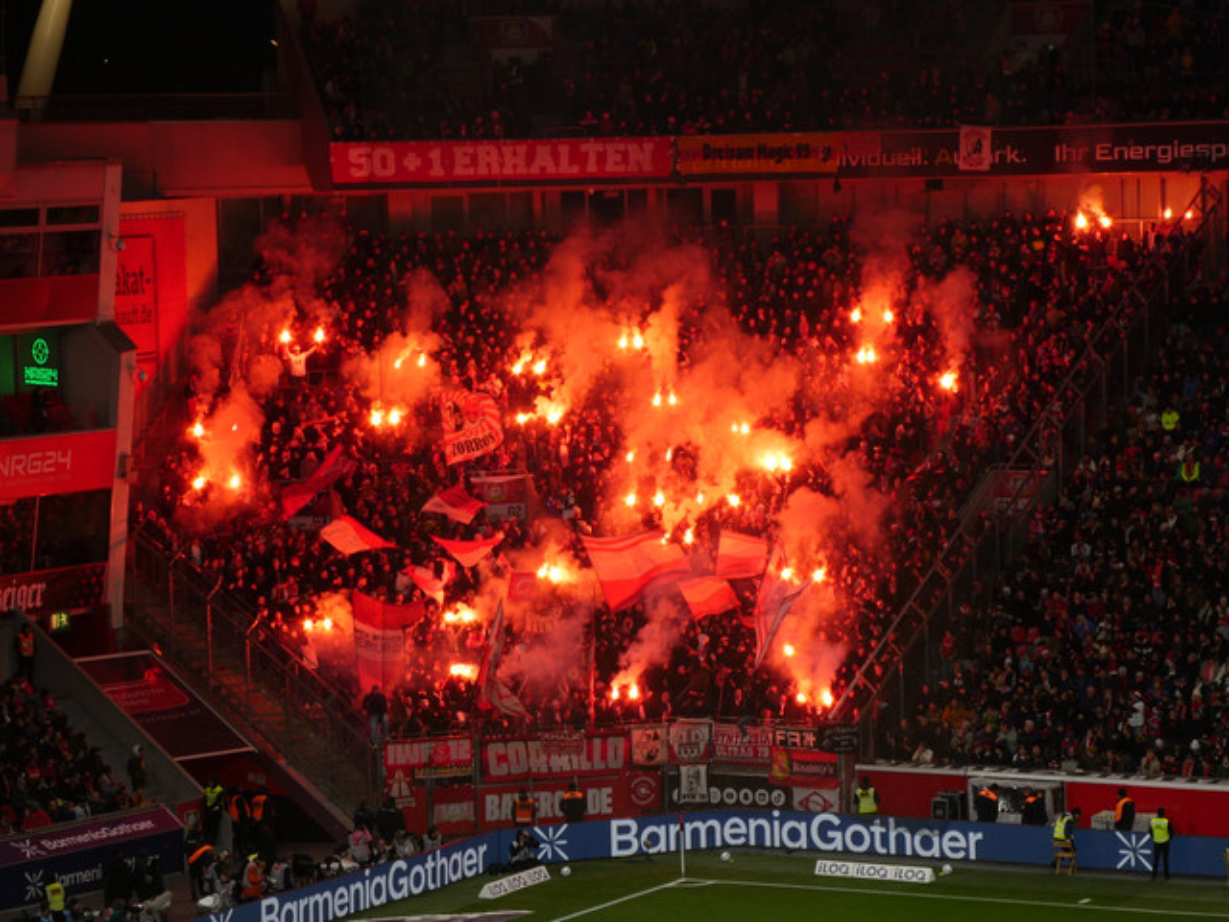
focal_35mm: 135
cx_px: 614
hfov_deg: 14.6
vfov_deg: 11.0
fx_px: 4793
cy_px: 461
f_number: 5.3
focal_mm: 24.2
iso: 100
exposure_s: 1/80
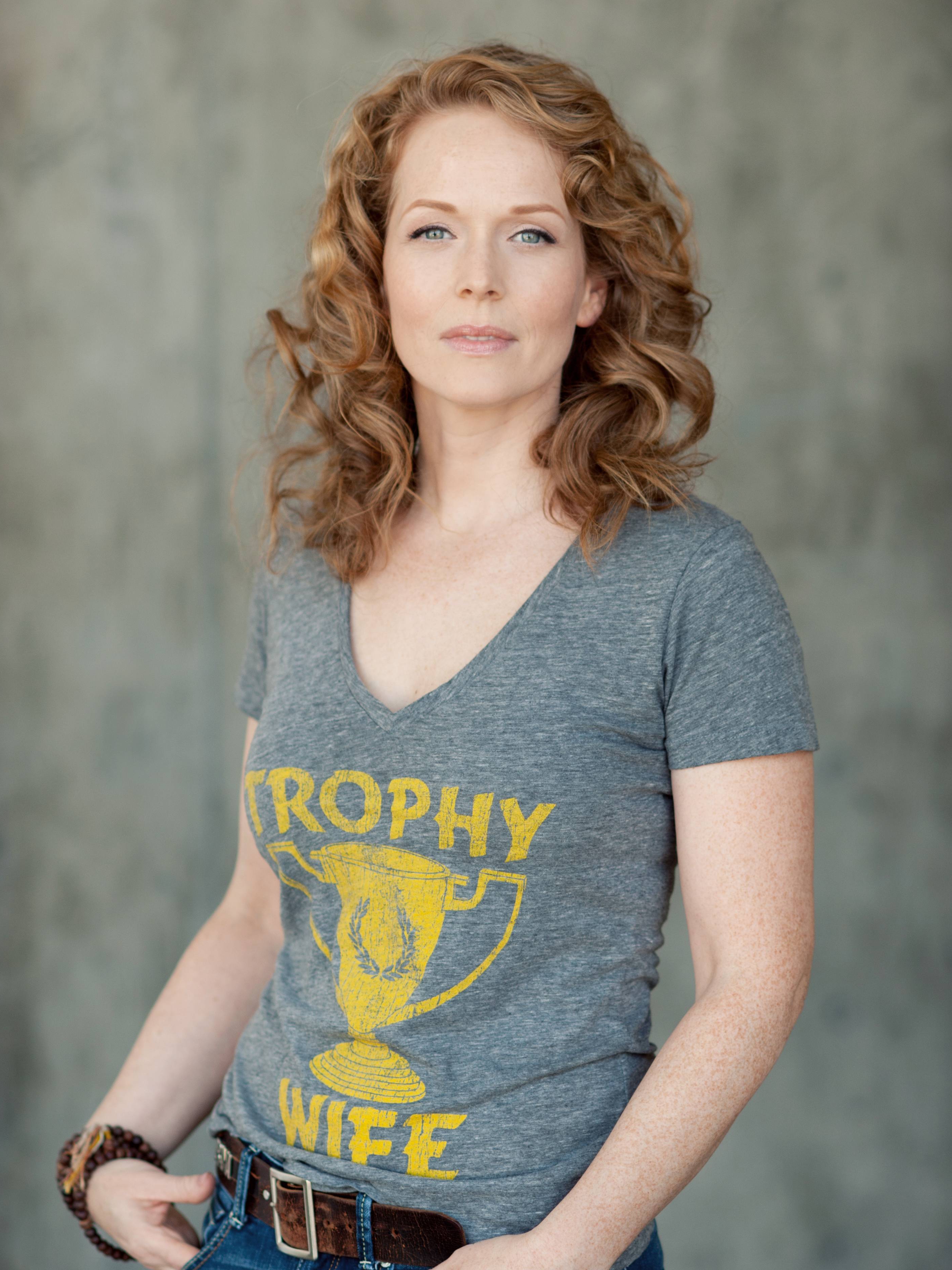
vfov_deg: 13.4
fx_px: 5390
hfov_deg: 10.1
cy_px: 675
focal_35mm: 147
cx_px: 477
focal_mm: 135
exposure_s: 1/500
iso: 640
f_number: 3.2
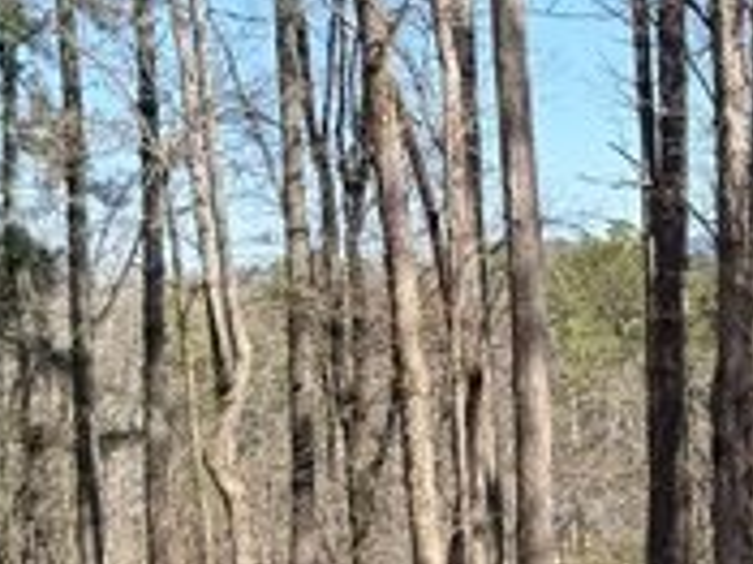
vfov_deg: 13.1
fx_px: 2391
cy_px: 650
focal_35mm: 110
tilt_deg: -7.3
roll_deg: +2.8
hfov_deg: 17.6
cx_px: 688
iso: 80
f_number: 1.78
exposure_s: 1/1770
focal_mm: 6.76
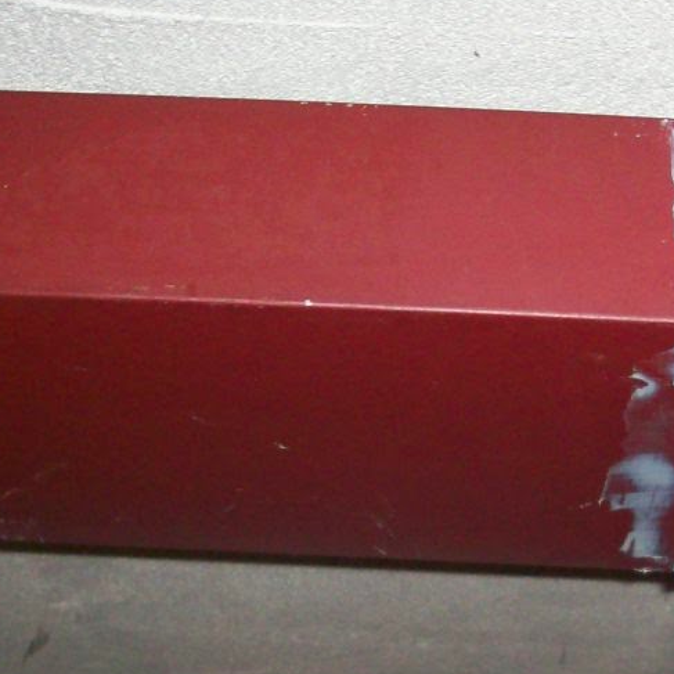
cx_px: 554
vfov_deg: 19.9
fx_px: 1894
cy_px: 556
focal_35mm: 86
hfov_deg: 19.9
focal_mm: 6.2
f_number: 2.8
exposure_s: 1/64
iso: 160
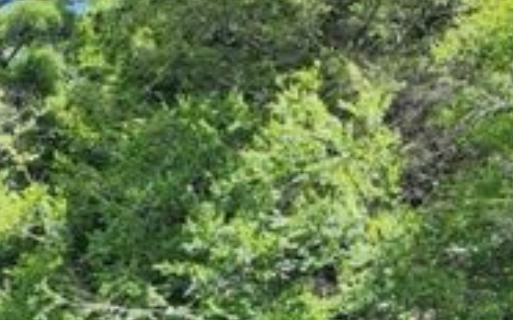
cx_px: -185
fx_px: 2194
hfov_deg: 12.8
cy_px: 935
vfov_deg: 7.4
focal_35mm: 157
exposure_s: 1/505
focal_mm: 6.4
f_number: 1.8
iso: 12
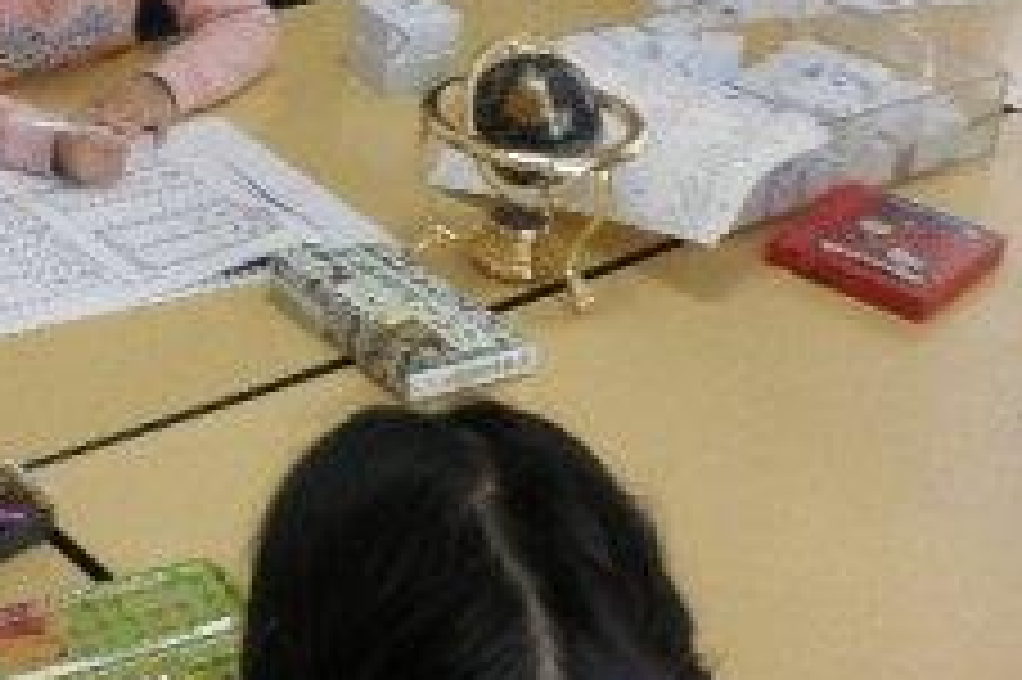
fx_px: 2099
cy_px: 108
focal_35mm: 74
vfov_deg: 18.2
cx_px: 90
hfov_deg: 26.4
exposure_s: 1/30
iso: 125
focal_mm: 6.3
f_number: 3.5
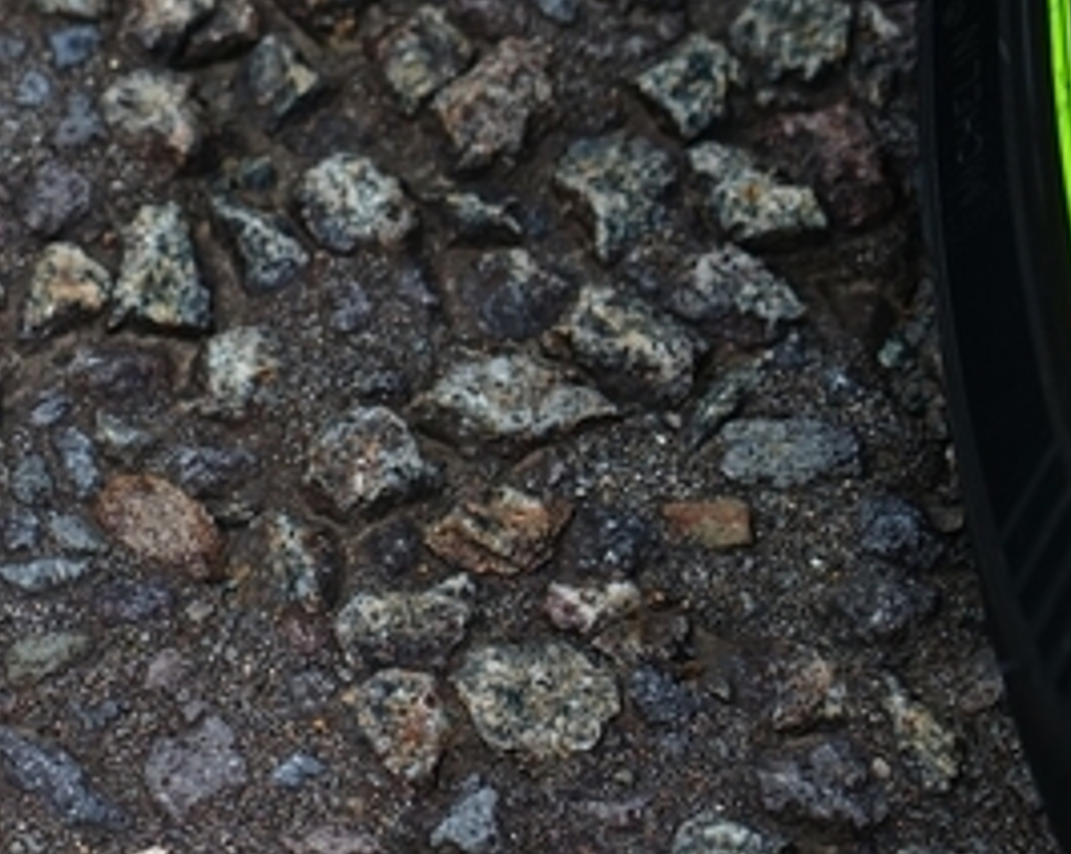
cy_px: 342
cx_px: 105
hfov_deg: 6.5
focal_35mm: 297
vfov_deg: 5.2
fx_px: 9400
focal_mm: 105
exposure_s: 1/125
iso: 500
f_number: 4
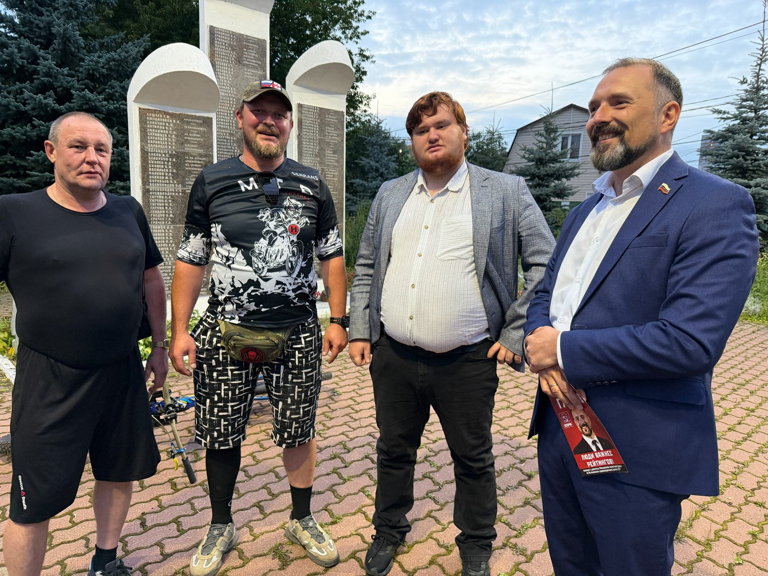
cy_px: 288
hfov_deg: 71.6
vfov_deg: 56.8
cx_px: 384
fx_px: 532
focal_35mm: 24
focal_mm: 6.76
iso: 320
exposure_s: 1/50
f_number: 1.78
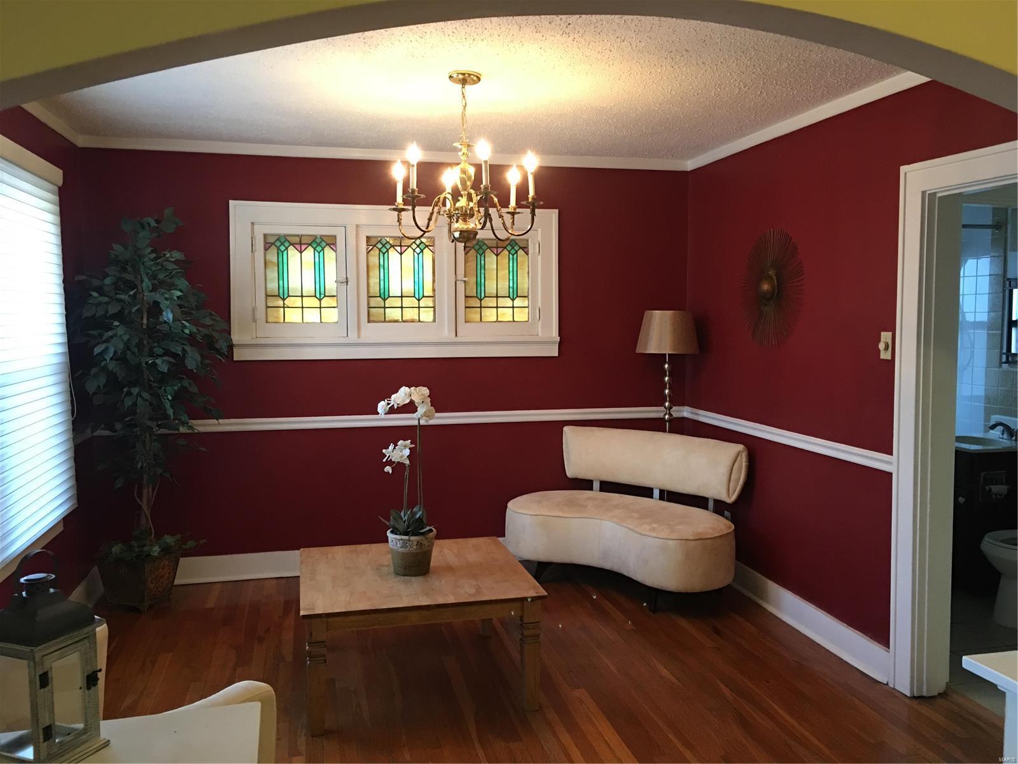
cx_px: 509
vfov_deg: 48.2
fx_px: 853
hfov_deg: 61.7
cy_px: 382
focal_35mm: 29
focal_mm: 4.15
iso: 100
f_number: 2.2
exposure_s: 1/15
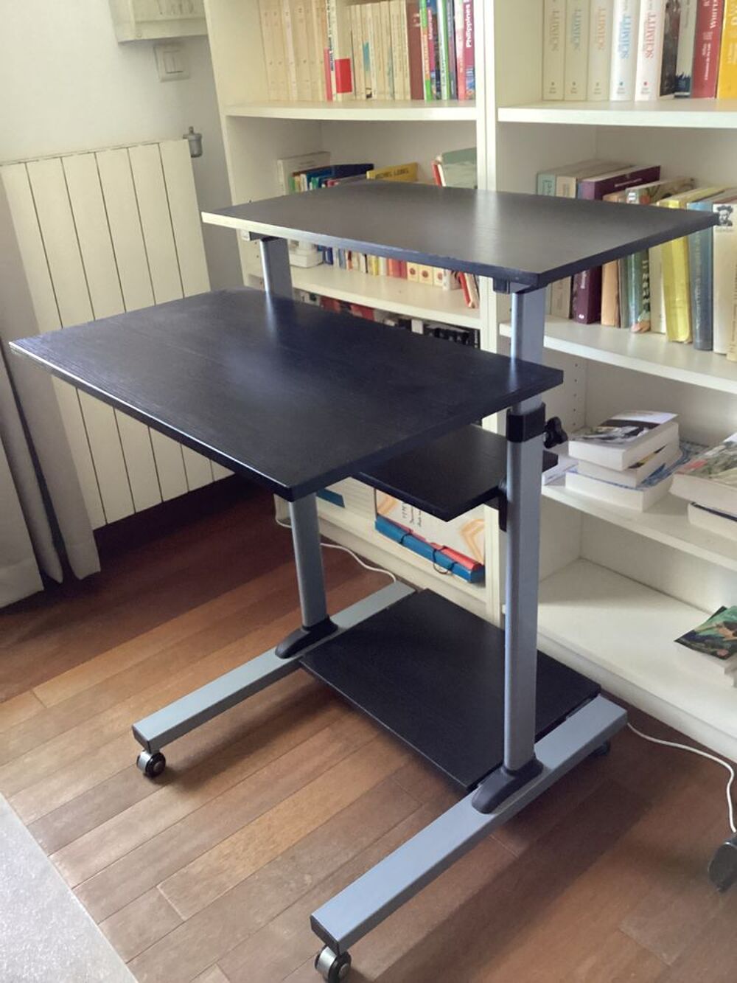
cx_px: 368
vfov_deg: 58.3
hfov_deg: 45.4
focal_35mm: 31
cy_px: 492
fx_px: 880
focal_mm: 3.3
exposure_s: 1/30
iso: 400
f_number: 2.4
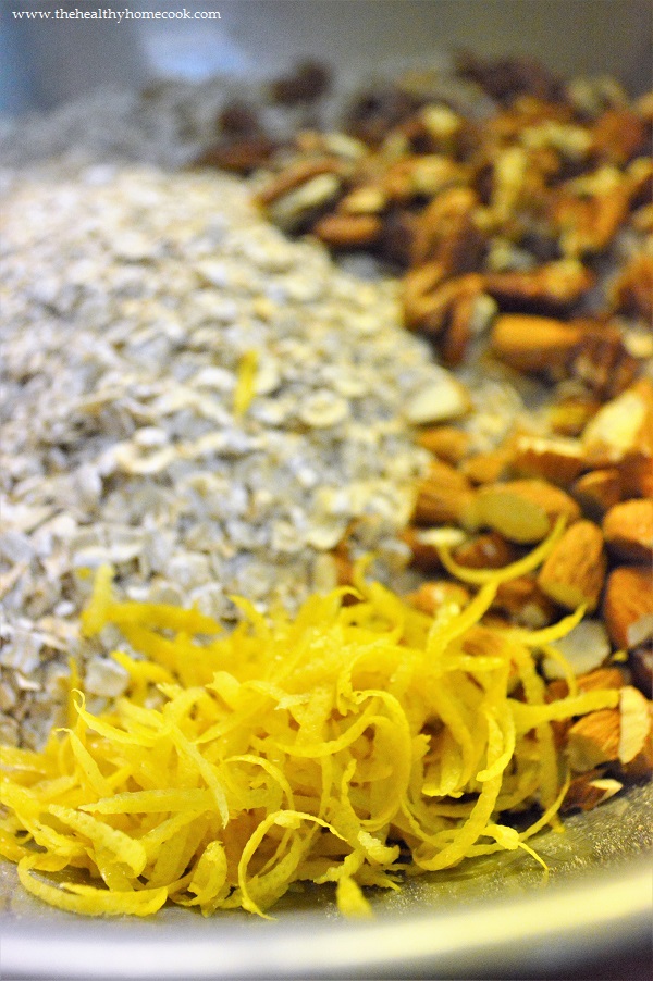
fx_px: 1431
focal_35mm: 52
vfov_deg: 37.9
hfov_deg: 25.7
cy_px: 490
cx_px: 326
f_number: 5
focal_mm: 35
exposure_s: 1/400
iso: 3200
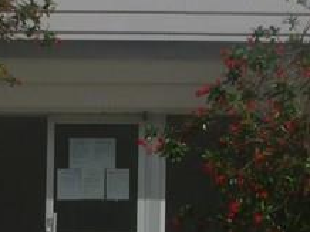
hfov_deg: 6.0
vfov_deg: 4.5
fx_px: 2943
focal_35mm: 329
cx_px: 220
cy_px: -60
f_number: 5
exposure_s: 1/2000
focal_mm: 12.5
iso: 100
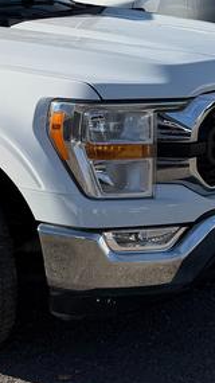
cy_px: 117
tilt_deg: -11.0
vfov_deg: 24.0
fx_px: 893
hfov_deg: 12.8
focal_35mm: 88
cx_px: -129
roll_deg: +2.2
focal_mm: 6.76
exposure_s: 1/6173
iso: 80
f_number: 1.78
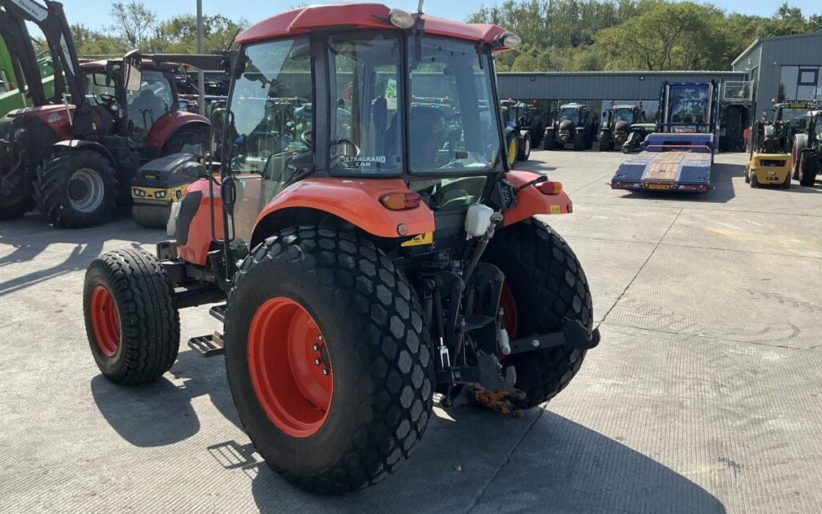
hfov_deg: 62.9
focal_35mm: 30
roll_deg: -3.1
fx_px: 672
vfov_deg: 41.8
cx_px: 411
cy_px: 237
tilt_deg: -6.4
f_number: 1.8
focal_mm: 3
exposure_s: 1/1250
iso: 25
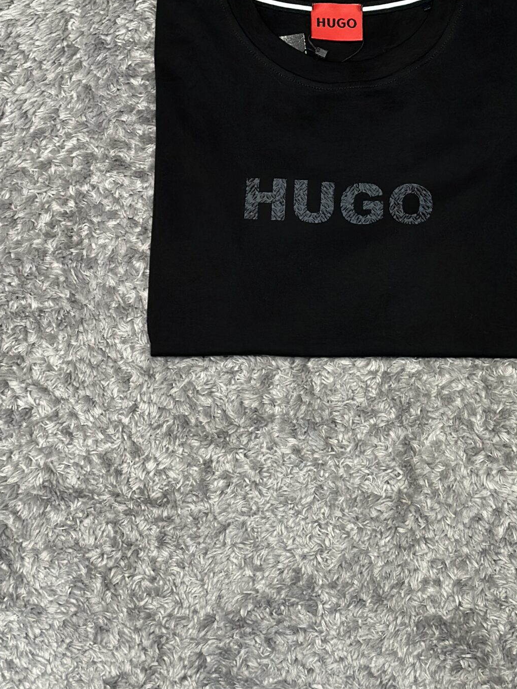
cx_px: 337
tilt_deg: -72.2
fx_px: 1792
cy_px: 171
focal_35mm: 90
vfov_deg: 21.6
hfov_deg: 16.4
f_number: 1.78
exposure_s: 1/120
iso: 160
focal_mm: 6.86
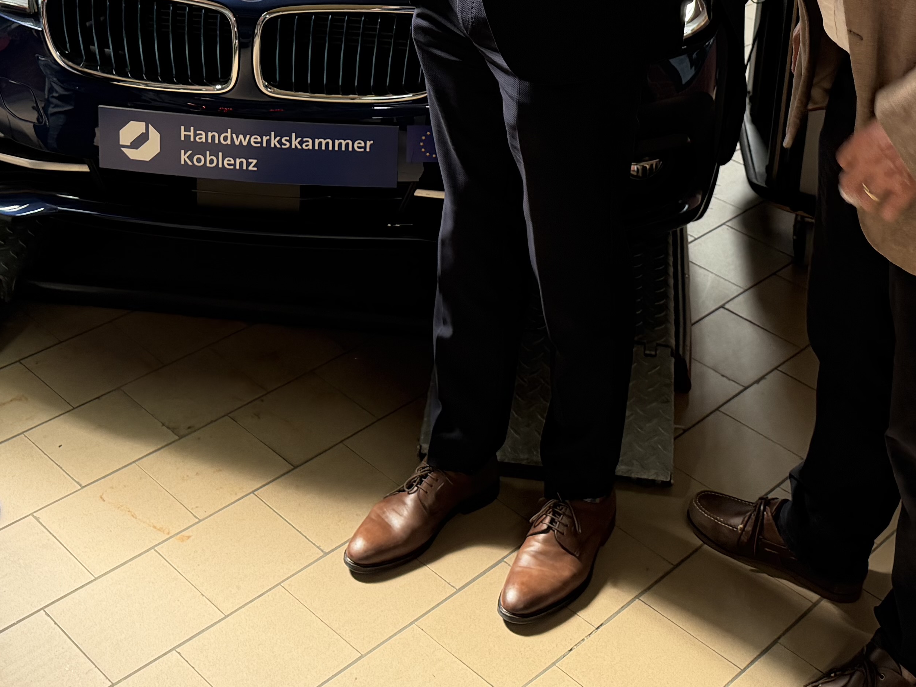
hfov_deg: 34.9
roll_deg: -2.6
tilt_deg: -18.6
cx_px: 472
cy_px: -61
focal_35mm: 55
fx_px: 1455
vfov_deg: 24.8
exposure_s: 1/100
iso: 160
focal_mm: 6.76
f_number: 1.78
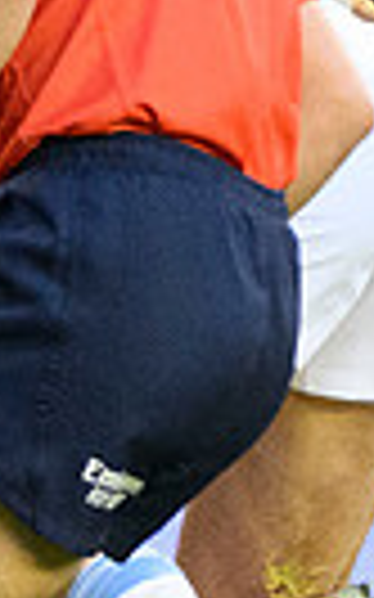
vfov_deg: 0.5
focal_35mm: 4188
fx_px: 68373
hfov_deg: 0.3
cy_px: 1280
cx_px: -465
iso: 5000
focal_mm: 400
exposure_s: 1/1000
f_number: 3.5
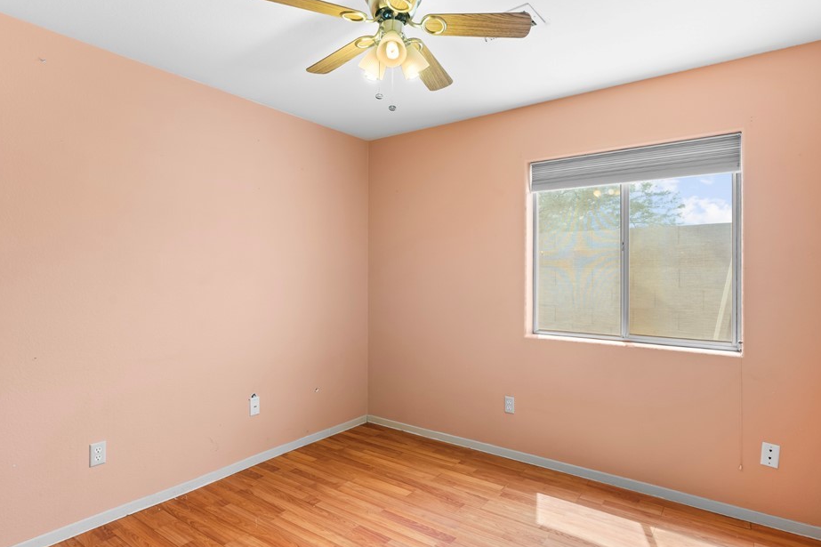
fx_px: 456
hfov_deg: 84.0
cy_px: 274
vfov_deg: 61.9
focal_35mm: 20
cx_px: 415
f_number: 8
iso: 400
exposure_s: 1/2
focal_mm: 17
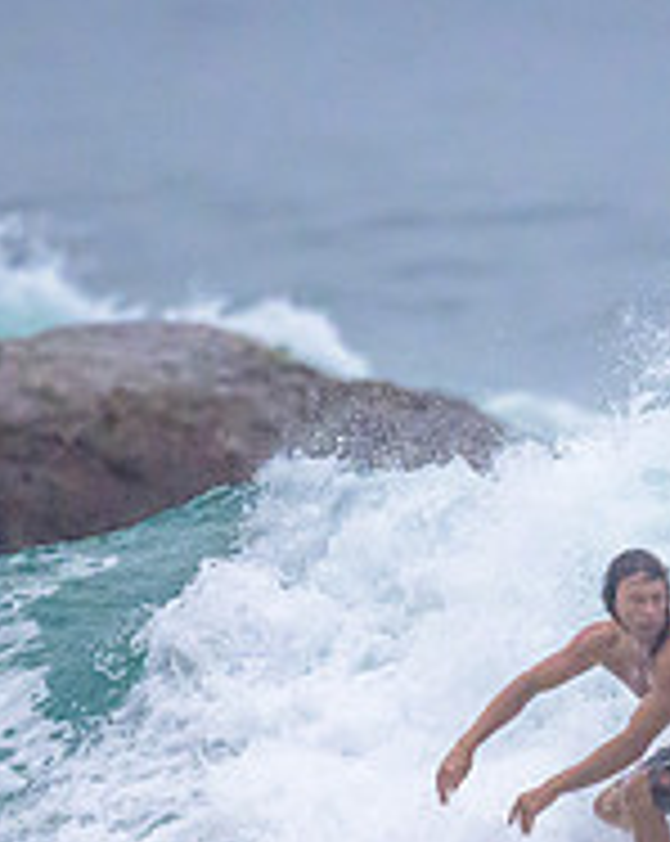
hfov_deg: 0.5
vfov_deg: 0.6
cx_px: 892
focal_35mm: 3211
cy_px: 718
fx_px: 79786
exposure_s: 1/2000
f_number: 6.3
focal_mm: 800
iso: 3600
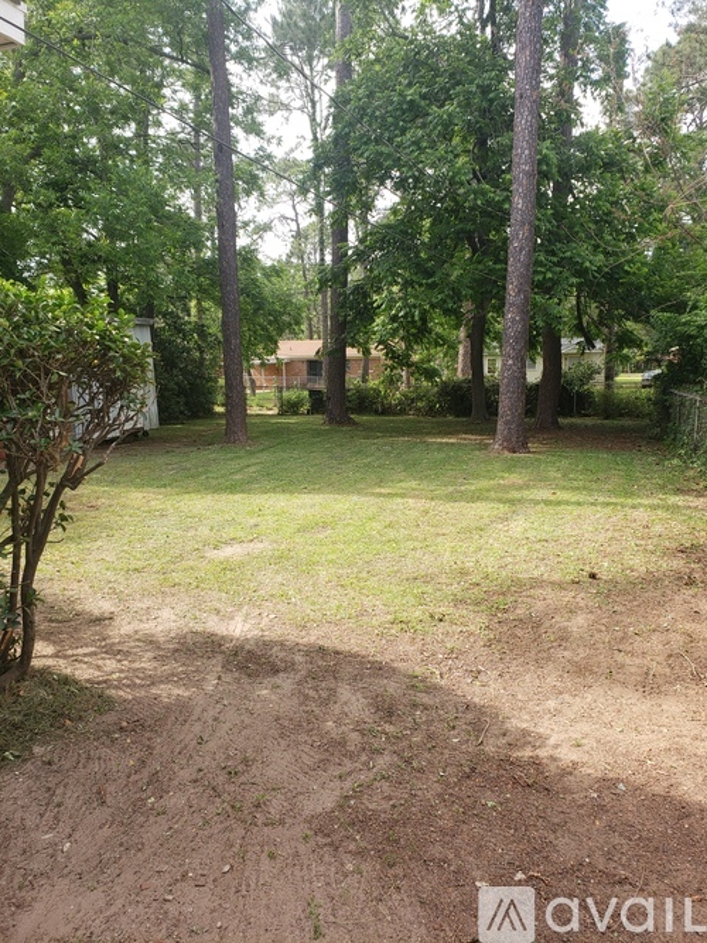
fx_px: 708
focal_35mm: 26
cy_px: 472
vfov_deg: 67.3
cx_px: 354
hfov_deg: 53.0
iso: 50
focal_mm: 4.3
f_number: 2.4
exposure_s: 1/221
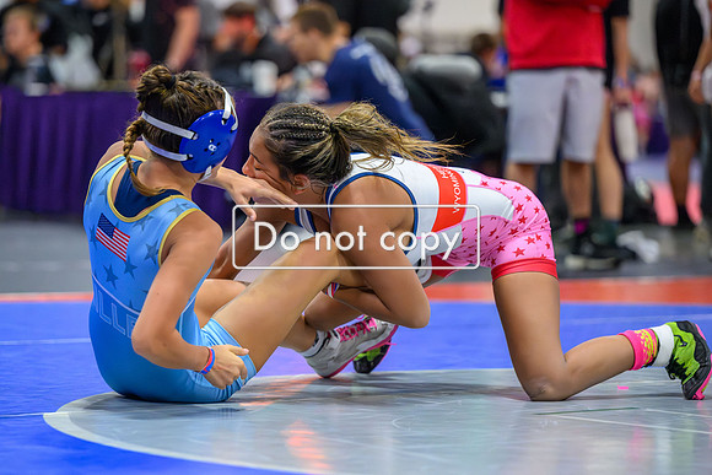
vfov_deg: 7.9
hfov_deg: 11.8
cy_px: 242
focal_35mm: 174
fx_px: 3433
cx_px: 320
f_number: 2.8
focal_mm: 145
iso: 16000
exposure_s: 1/800
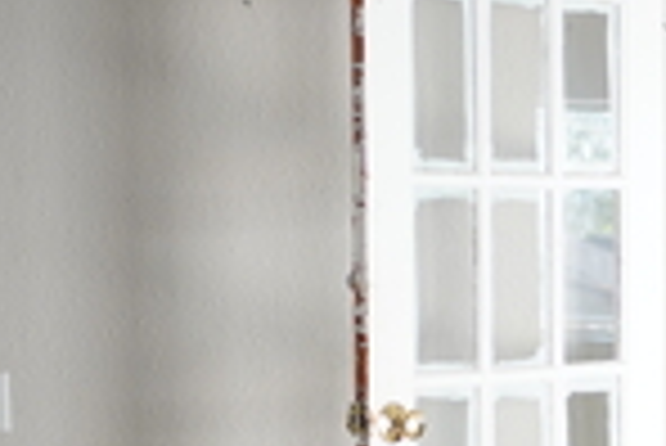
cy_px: 493
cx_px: 1017
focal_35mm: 151
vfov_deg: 9.0
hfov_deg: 12.8
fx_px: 2796
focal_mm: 35
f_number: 1.8
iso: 320
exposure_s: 1/80
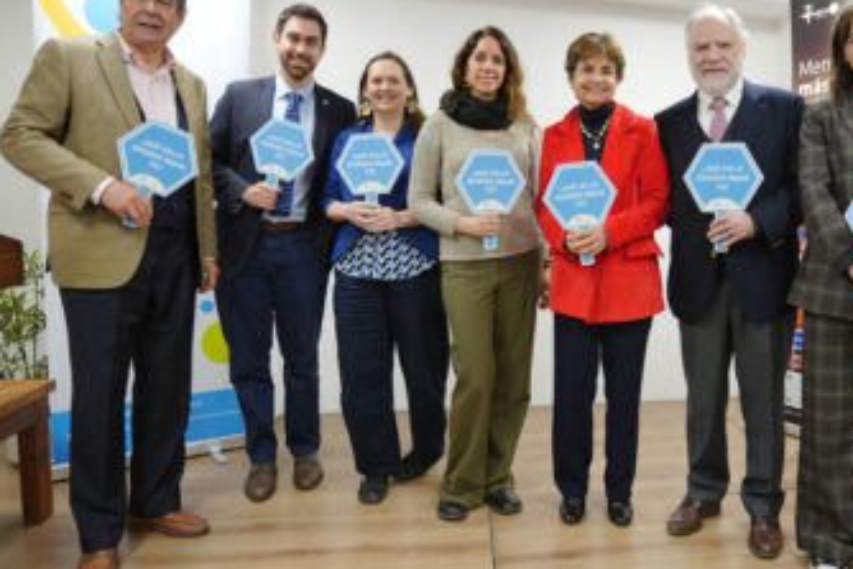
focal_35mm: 28
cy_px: 249
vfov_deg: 46.3
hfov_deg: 64.6
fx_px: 664
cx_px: 529
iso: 1250
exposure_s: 1/100
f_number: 2.8
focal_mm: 17
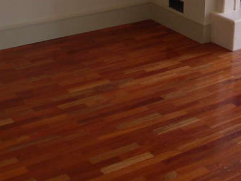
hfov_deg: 15.6
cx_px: 172
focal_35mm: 126
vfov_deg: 11.3
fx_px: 878
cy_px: -93
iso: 100
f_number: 2.8
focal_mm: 8
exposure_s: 1/15.8
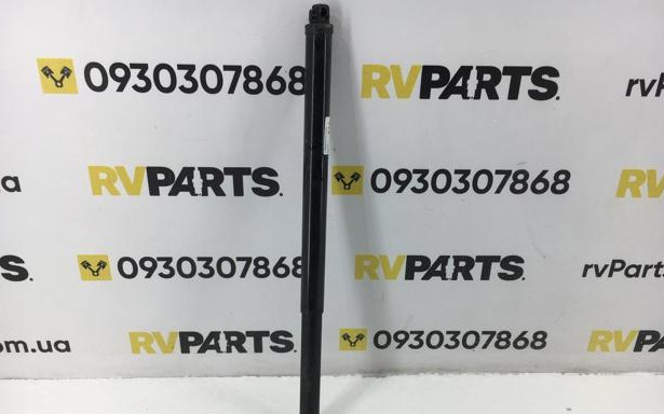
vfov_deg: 39.3
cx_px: 338
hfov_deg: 59.7
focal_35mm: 32
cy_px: 239
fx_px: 579
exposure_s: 1/100
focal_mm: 4.15
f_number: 2.2
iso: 32
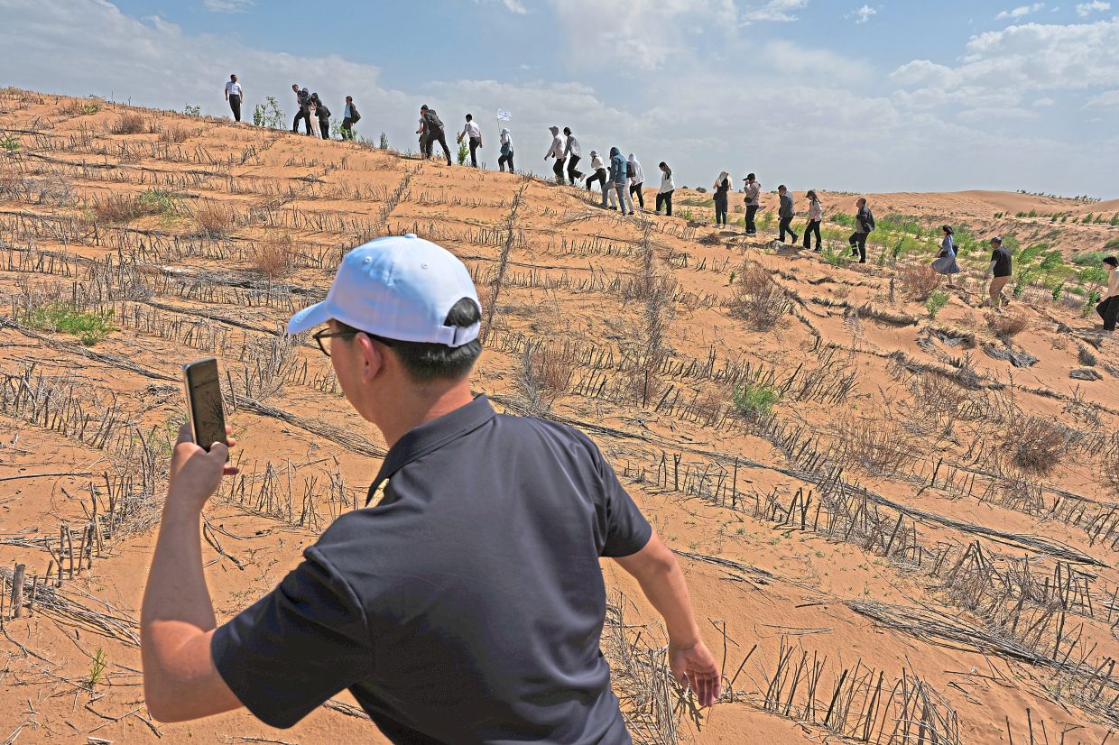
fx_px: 621
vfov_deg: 61.9
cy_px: 372
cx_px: 560
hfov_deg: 84.0
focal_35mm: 20
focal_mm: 20
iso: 64
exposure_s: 1/500
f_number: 8
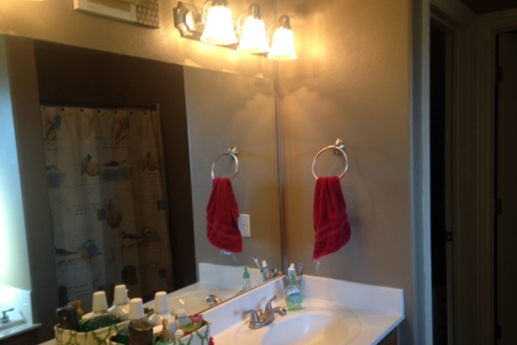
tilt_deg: -5.9
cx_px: 255
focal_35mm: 35
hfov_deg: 54.4
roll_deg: +3.3
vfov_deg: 37.8
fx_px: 503
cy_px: 193
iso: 50
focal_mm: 4.12
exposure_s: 1/30
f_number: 2.4
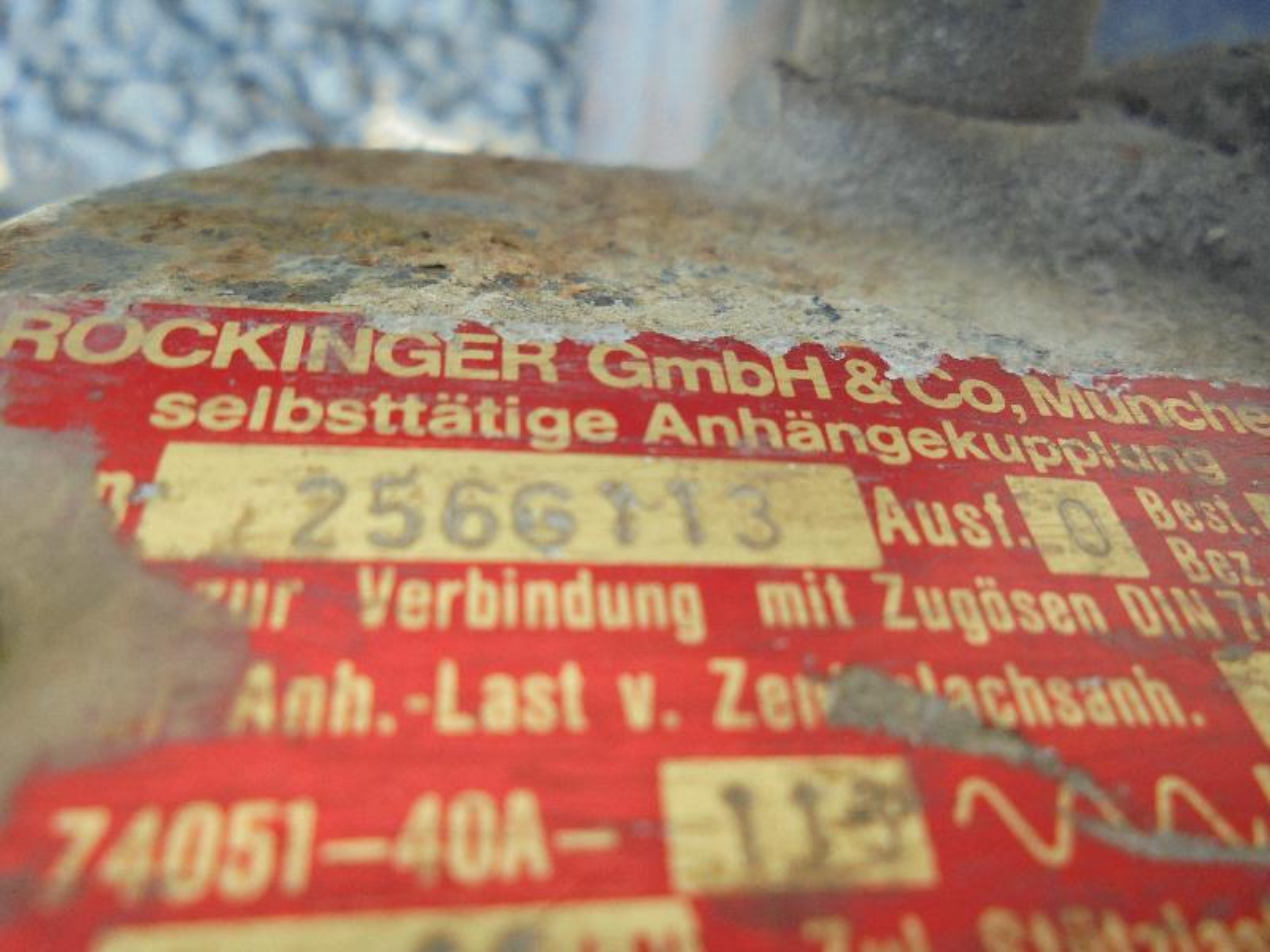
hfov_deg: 67.3
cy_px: 476
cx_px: 635
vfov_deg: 53.1
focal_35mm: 26
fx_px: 954
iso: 100
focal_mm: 4.6
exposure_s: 1/160
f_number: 3.5
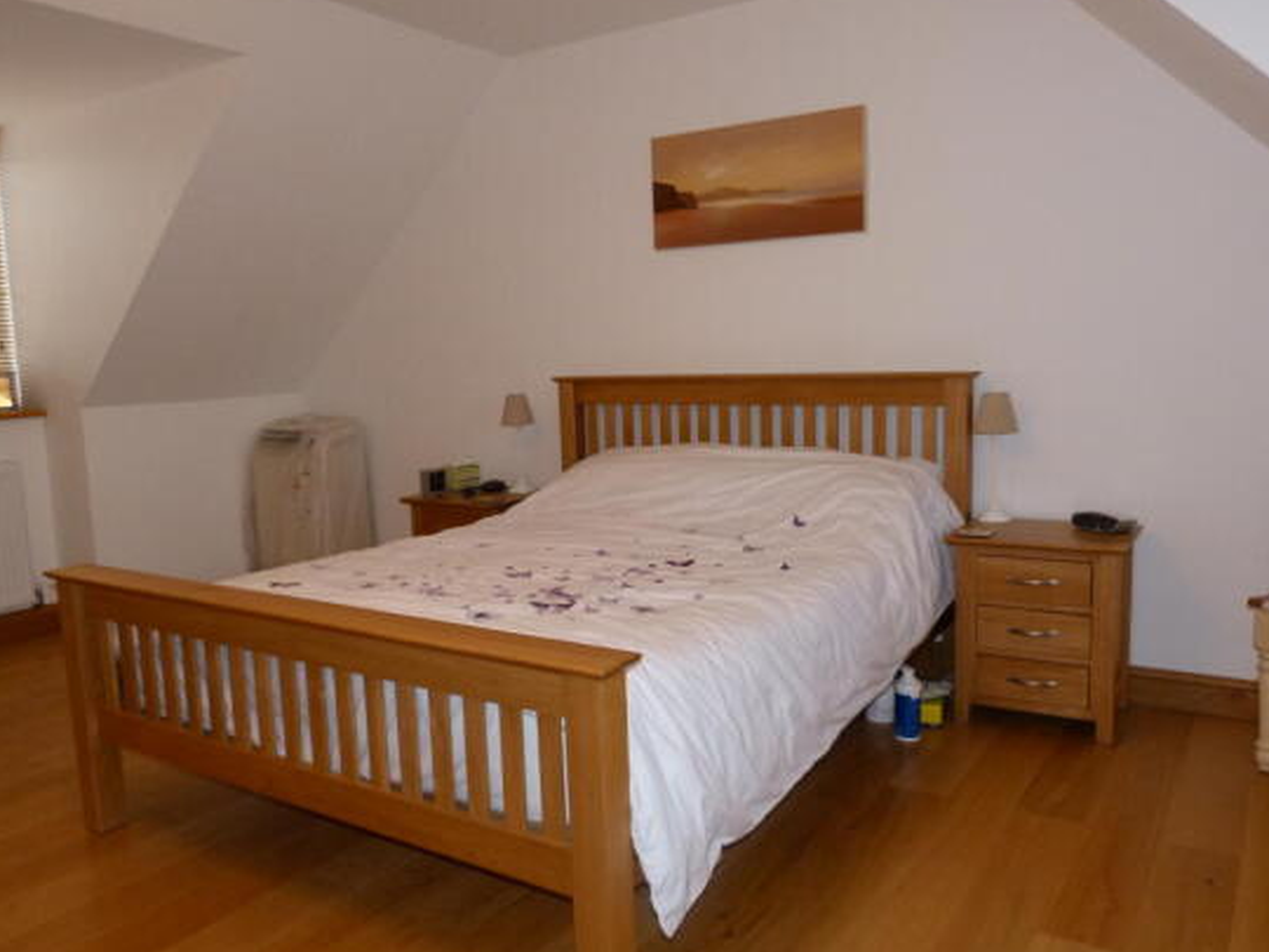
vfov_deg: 51.3
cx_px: 638
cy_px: 497
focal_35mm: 27
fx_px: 990
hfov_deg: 65.3
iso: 200
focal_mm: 4.5
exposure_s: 1/60
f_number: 2.8
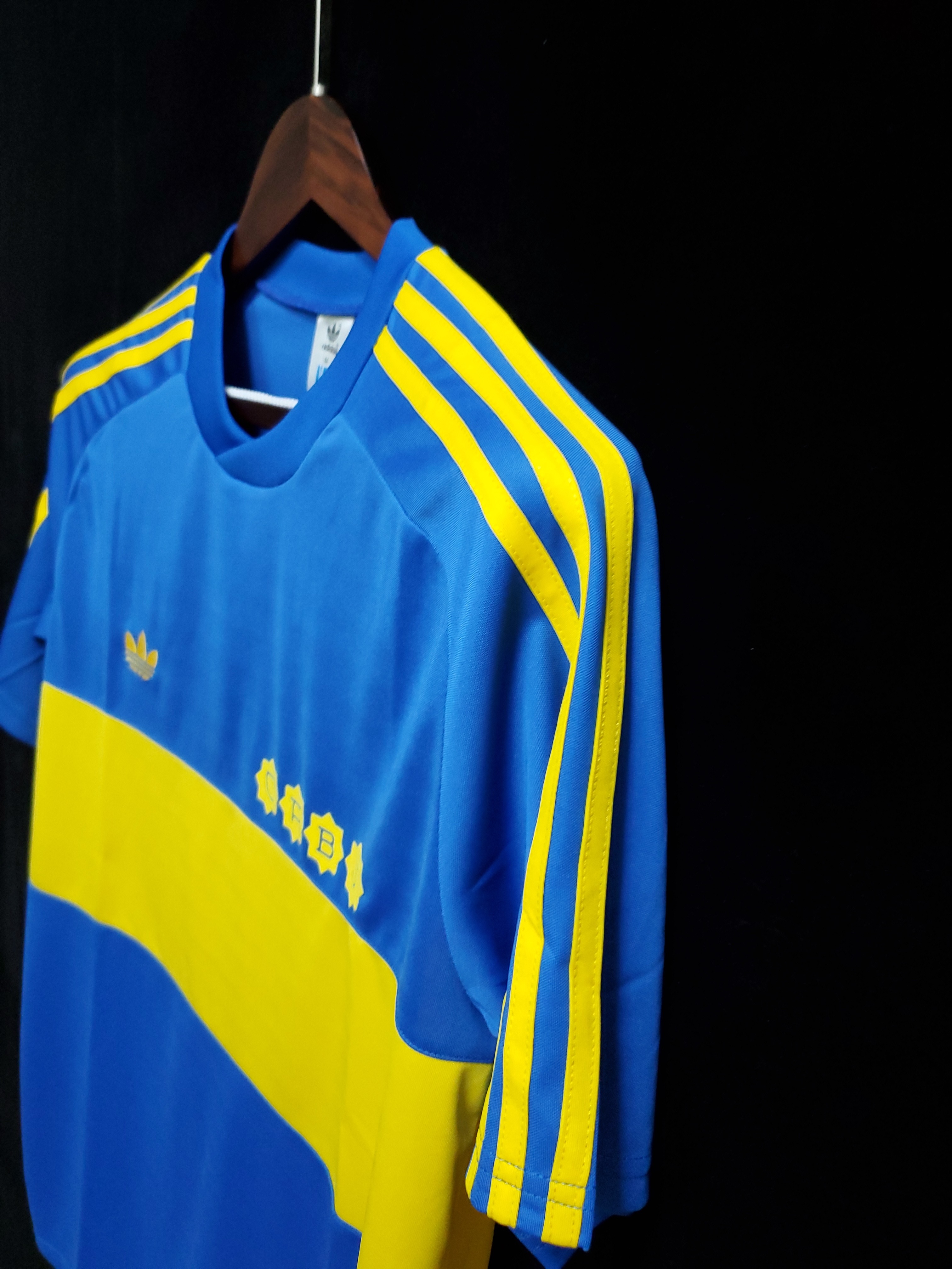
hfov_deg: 53.1
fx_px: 953
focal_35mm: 26
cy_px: 634
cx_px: 476
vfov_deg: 67.3
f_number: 1.5
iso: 200
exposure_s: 1/15
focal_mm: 4.3
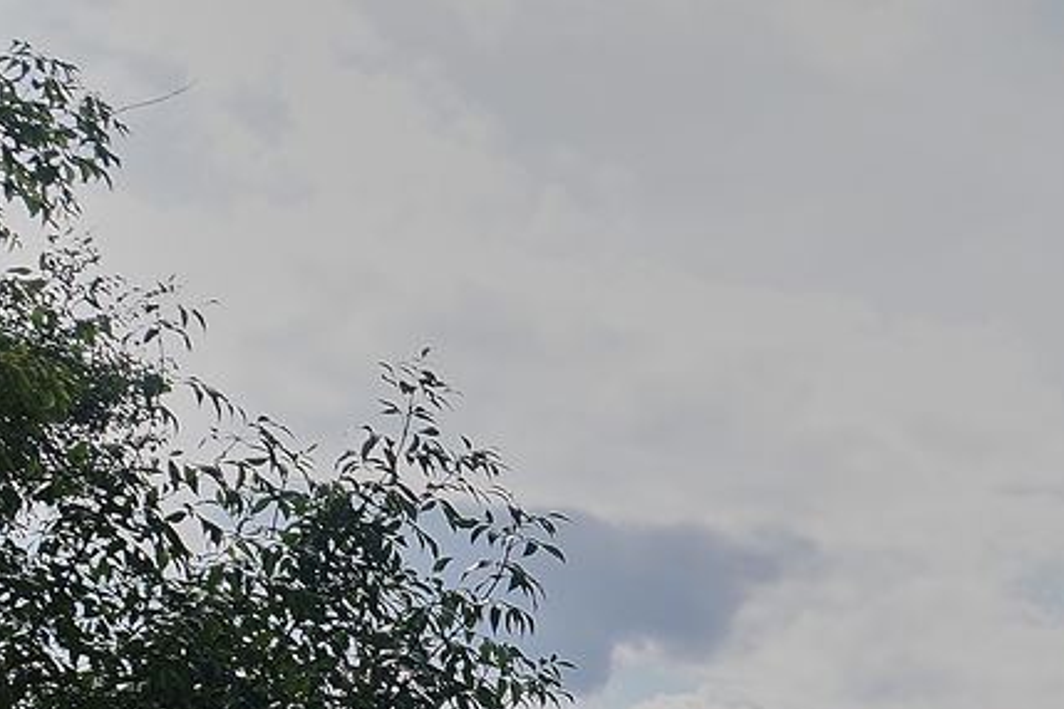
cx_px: 1954
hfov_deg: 15.5
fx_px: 3310
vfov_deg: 11.3
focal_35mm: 112
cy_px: 1330
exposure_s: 1/500
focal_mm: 16
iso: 100
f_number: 5.6
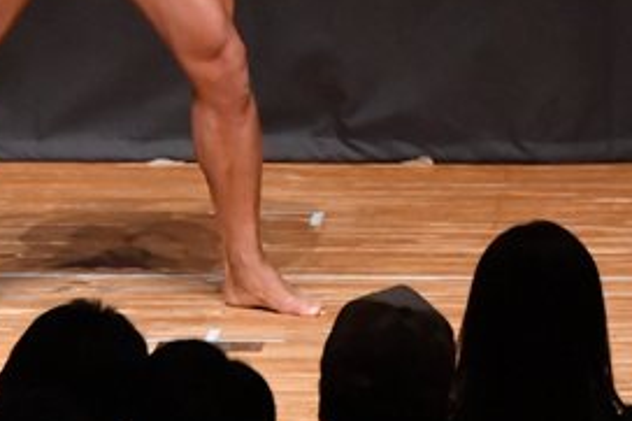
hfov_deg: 3.0
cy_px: -63
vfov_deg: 2.0
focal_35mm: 685
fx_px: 12018
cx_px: 234
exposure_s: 1/400
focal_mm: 160
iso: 10000
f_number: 5.6
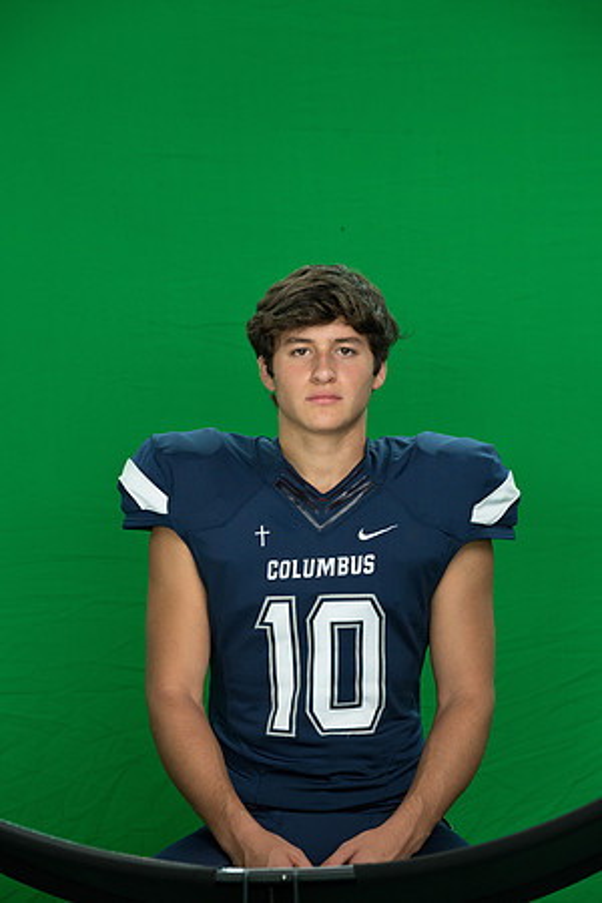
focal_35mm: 150
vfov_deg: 13.7
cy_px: 452
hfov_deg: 9.1
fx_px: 3762
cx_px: 301
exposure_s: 1/100
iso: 5000
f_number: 8
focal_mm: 150
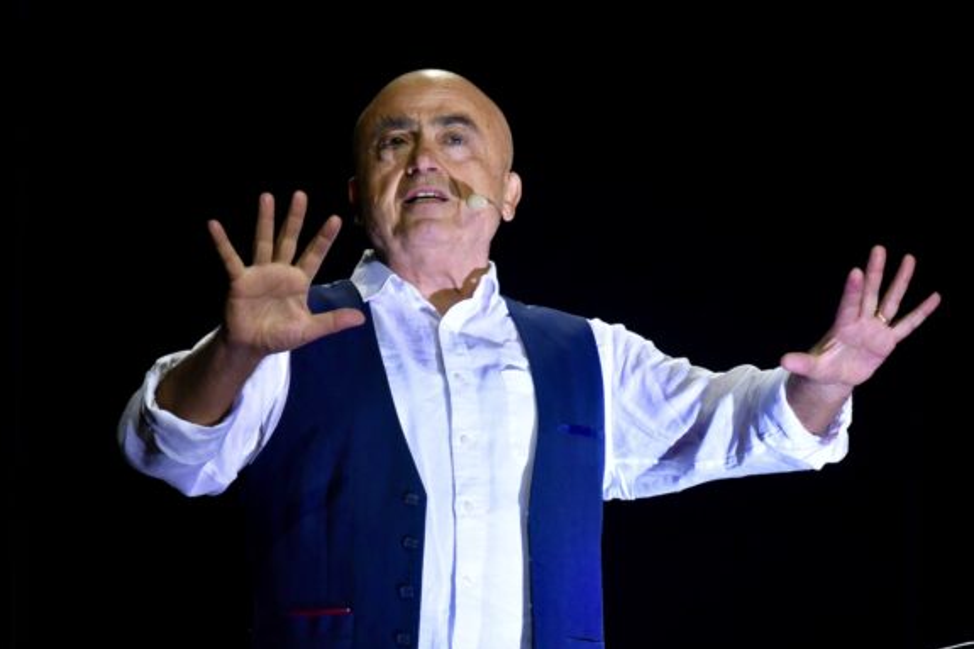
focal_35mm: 545
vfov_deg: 2.5
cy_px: 358
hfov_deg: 3.8
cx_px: 510
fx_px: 14740
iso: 1600
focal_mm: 300
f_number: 4
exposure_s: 1/500
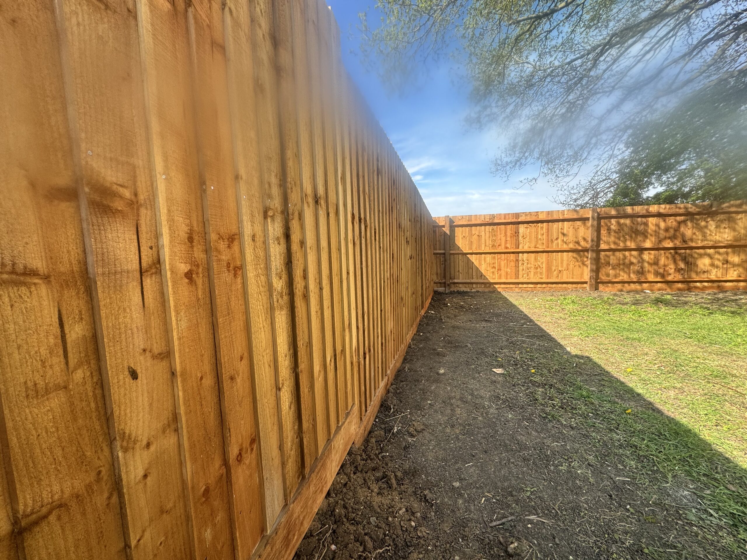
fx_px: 302
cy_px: 280
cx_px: 374
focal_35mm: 14
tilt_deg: -4.1
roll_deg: +2.1
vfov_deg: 85.7
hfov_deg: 102.1
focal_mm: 2.22
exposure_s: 1/412
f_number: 2.2
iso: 40
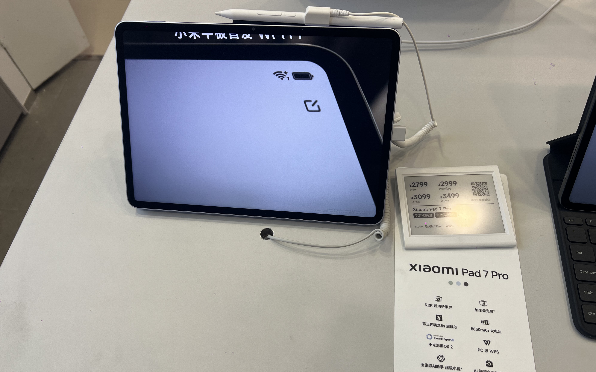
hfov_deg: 66.5
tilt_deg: -57.5
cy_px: 209
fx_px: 455
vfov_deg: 44.4
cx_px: 297
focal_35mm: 28
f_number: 1.5
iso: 32
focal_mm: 5.7
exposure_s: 1/143
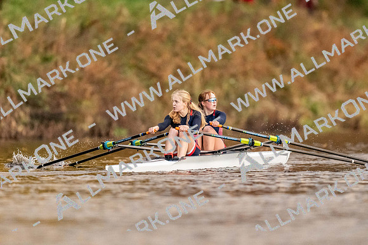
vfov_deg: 1.5
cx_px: 184
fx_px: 9194
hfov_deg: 2.3
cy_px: 122
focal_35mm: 900
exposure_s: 1/2500
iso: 7200
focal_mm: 600
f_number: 4
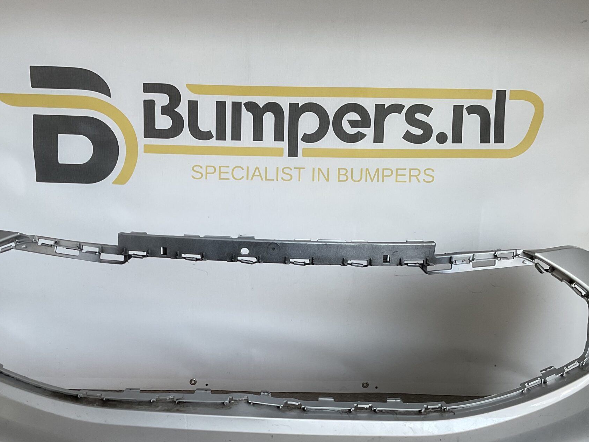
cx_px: 265
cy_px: 333
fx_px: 749
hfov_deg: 42.9
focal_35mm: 44
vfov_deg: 32.2
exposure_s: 1/100
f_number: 1.8
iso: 32
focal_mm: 3
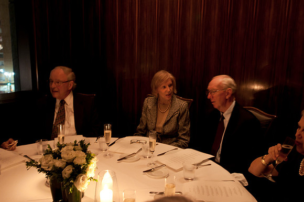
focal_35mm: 36
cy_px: 101
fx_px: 304
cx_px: 152
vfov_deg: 36.8
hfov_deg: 53.2
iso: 1000
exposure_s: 1/8
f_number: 2.8
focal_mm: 24
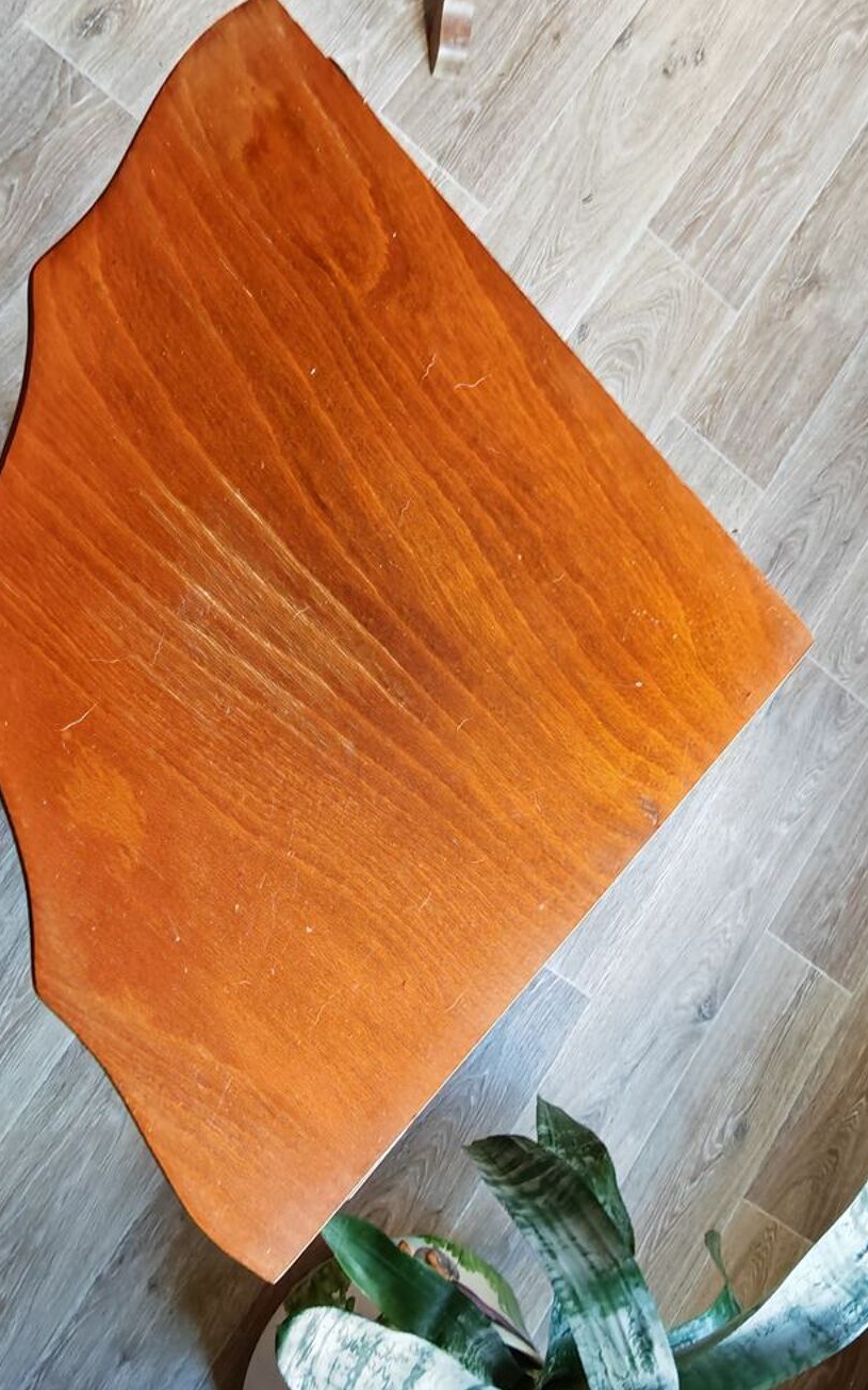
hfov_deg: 47.5
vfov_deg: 70.4
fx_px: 984
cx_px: 372
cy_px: 692
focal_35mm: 26
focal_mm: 1.82
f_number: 2
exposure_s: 1/33
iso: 400
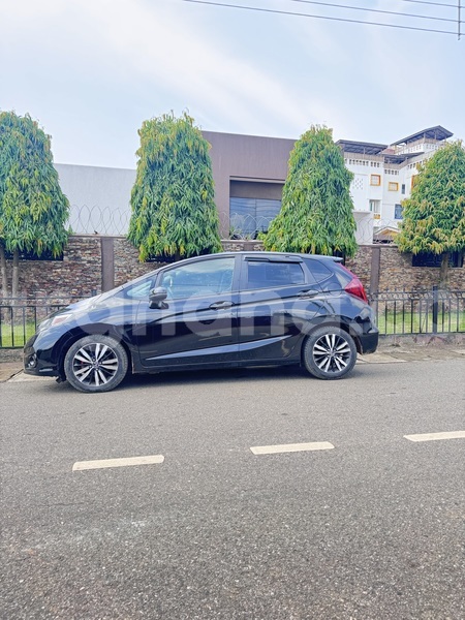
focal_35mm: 24
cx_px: 232
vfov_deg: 71.6
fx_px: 430
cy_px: 310
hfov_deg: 56.8
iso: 80
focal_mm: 6.76
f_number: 1.78
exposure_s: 1/219
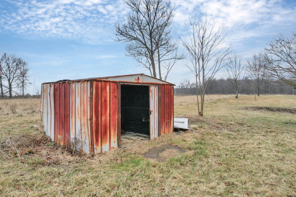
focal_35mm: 22
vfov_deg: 57.2
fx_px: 181
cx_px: 148
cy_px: 98
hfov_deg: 78.6
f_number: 2.8
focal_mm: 8.38
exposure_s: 1/2500
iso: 100
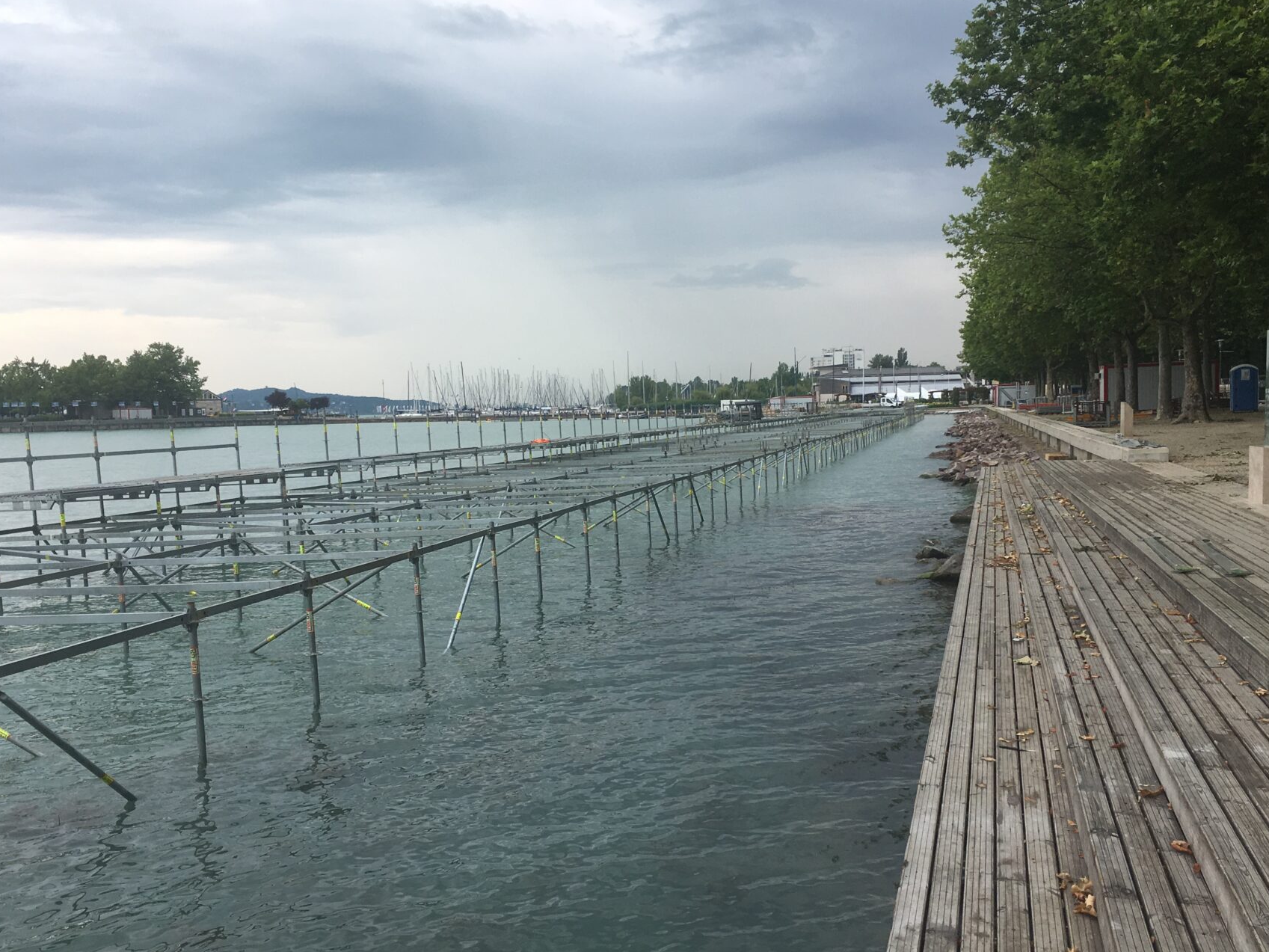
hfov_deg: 52.6
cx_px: 642
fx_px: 1283
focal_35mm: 35
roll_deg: +0.3
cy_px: 510
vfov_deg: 40.7
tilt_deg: -6.5
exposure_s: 1/651
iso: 25
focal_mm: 4.15
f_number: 2.2
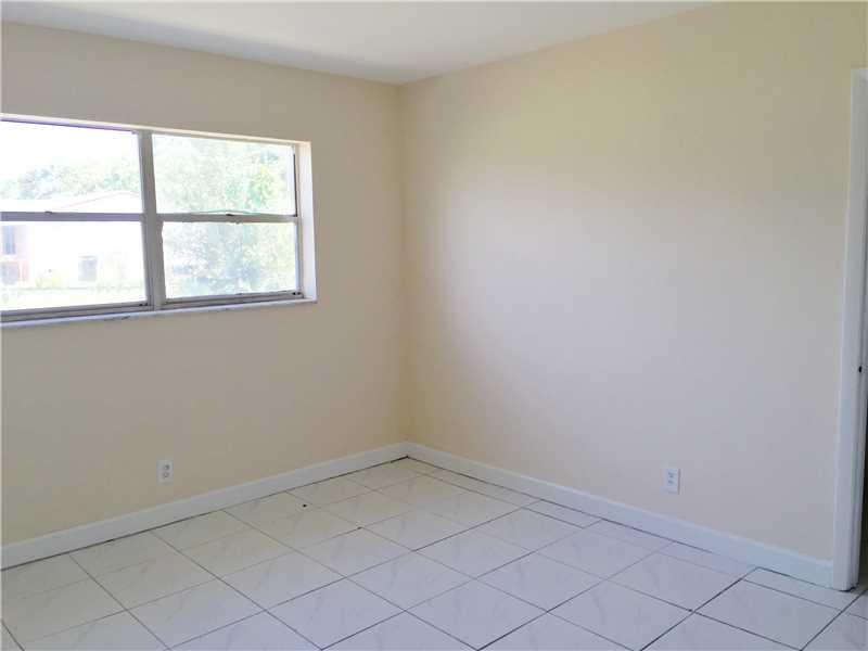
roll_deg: +0.4
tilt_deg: -4.8
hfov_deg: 61.7
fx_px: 727
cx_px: 434
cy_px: 326
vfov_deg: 48.2
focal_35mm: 29
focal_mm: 4.15
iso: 32
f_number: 2.2
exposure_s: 1/135
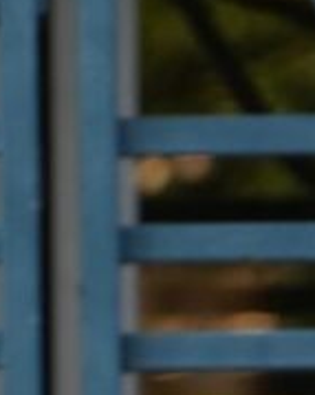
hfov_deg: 3.0
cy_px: 1141
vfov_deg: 3.7
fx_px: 5995
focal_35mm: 514
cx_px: -149
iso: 400
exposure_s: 1/125
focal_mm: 70
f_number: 5.6
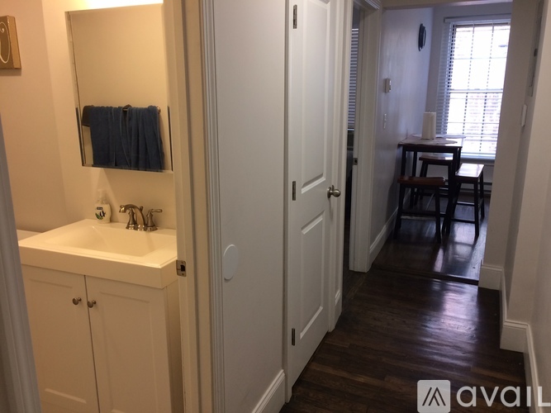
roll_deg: +1.4
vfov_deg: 48.2
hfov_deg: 61.7
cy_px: 206
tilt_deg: -22.1
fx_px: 462
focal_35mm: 29
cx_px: 276
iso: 64
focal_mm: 4.15
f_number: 2.2
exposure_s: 1/30
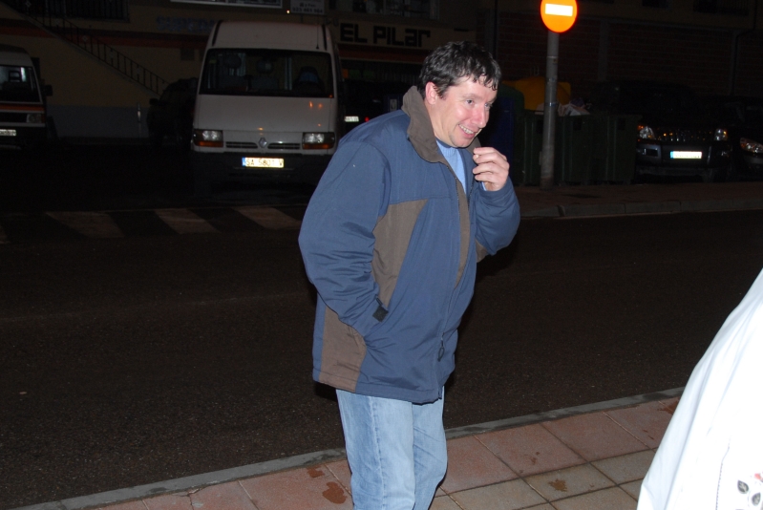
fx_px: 1060
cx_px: 477
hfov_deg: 39.3
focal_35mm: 50
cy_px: 314
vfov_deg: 27.0
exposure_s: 1/60
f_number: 4
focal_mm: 26
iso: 320
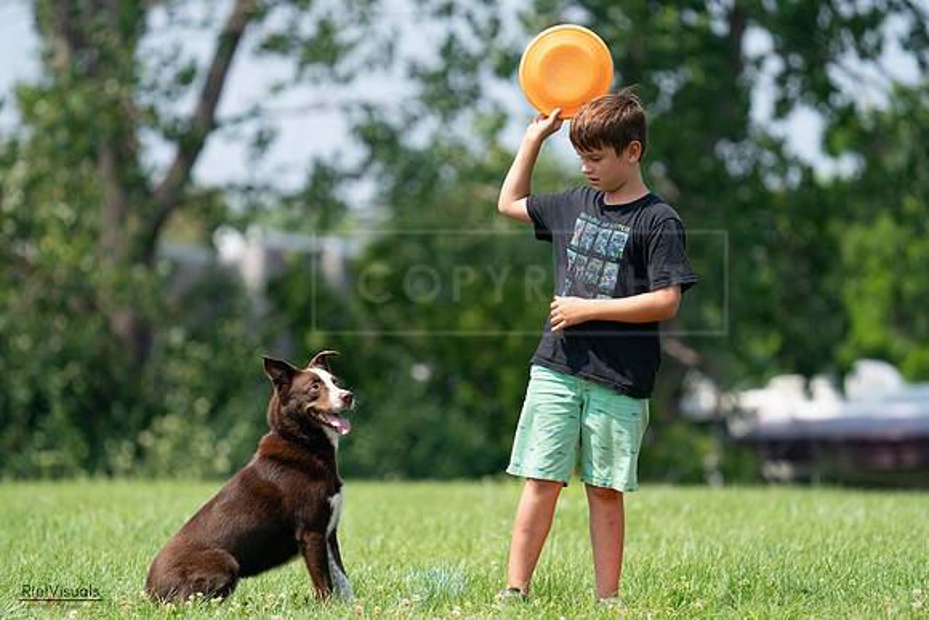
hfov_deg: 5.8
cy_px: 310
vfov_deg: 3.9
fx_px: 9188
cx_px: 464
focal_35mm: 356
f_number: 6.3
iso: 1600
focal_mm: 356
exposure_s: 1/4000
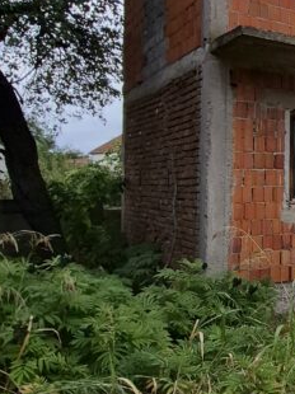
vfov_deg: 43.9
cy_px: 189
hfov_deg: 26.5
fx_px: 489
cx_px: 416
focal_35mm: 43
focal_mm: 1.74
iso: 40
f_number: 2.2
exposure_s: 1/1536
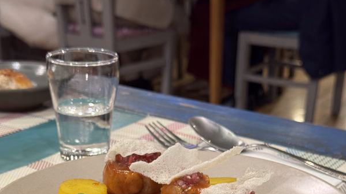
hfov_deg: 30.2
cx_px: 173
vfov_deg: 16.8
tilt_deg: -23.2
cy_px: 198
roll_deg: -2.6
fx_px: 642
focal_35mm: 70
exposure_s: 1/50
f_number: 1.78
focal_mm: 6.76
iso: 200
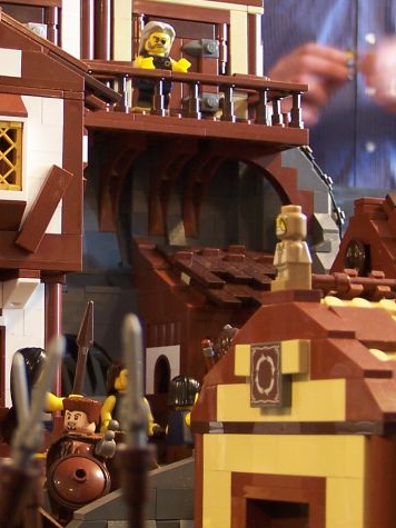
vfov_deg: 17.9
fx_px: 1679
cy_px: 302
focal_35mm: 110
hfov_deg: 13.4
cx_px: 50
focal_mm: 8.5
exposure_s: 1/2
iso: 80
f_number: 3
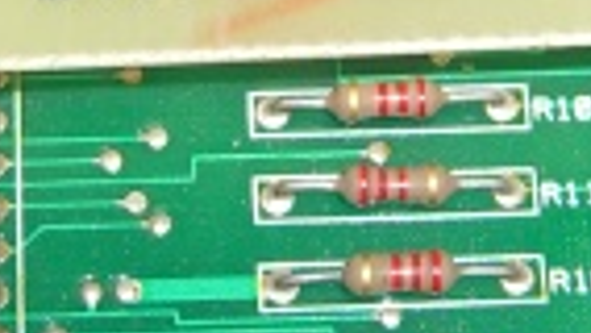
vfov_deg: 6.5
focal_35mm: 187
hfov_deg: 11.5
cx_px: 358
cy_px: 50
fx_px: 2932
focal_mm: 7.9
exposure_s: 1/60
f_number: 2.8
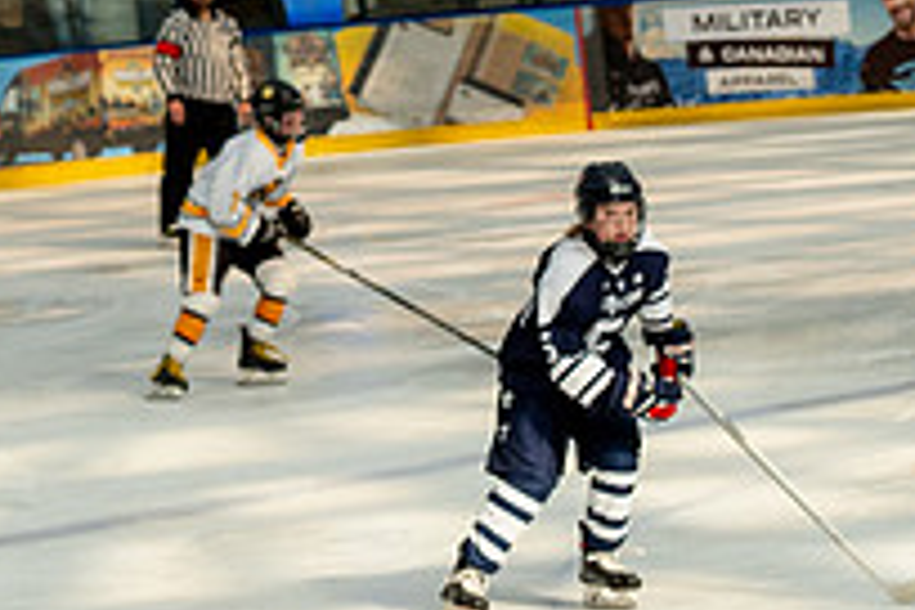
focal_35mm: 208
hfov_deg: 9.7
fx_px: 5286
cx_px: 1135
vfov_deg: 6.5
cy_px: 859
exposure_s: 1/1600
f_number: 3.5
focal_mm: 49
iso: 800
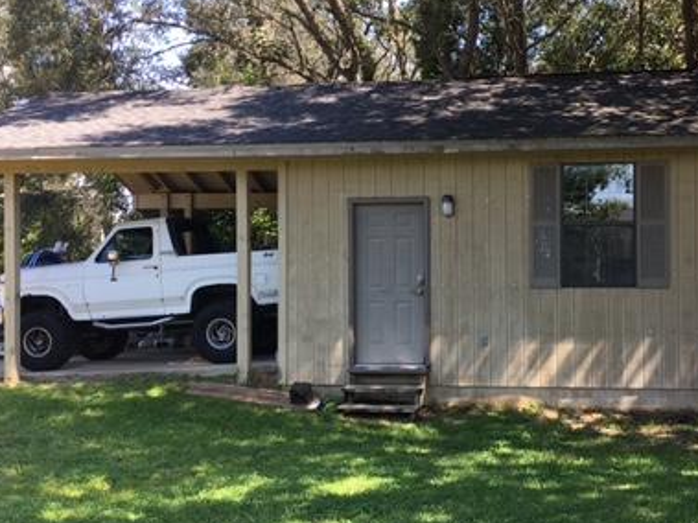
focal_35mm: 49
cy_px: 284
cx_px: 429
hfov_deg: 38.7
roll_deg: +0.2
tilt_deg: +0.5
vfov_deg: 29.6
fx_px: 988
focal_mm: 4.15
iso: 25
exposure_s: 1/241
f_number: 2.2
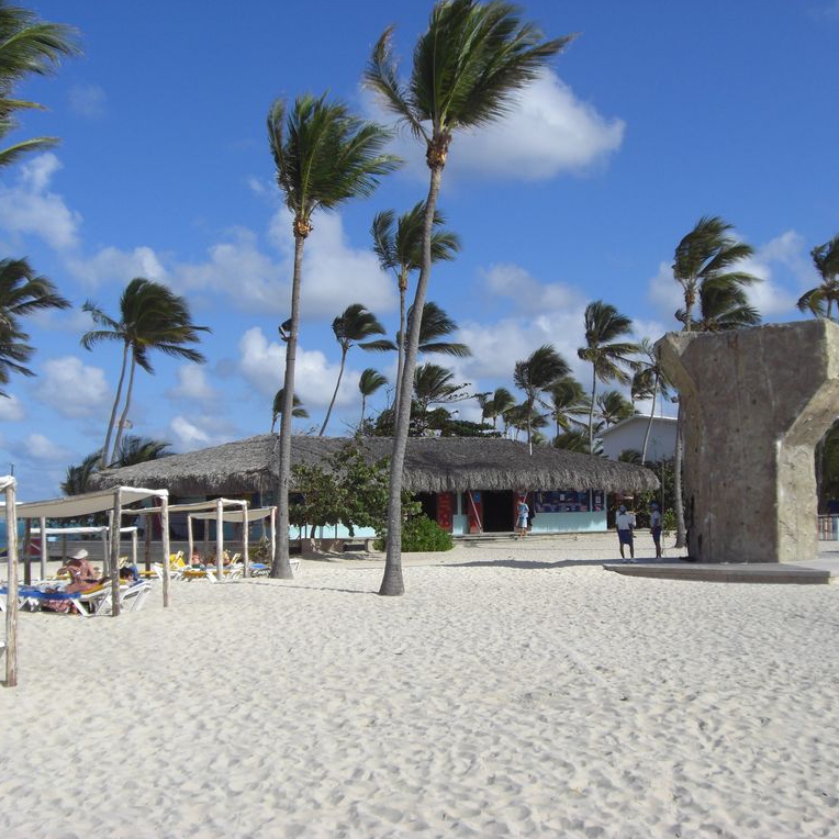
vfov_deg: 37.6
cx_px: 480
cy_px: 418
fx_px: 1234
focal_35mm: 45
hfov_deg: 37.5
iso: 64
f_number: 8
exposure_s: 1/200
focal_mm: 6.2
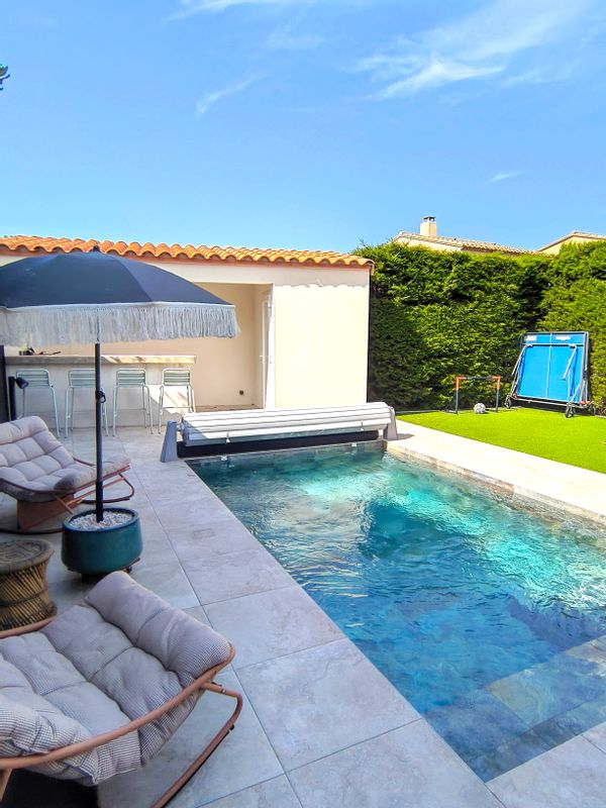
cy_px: 404
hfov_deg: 63.4
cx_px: 303
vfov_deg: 79.0
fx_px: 490
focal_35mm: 21
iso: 108
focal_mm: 1.64
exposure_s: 1/1603
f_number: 2.2
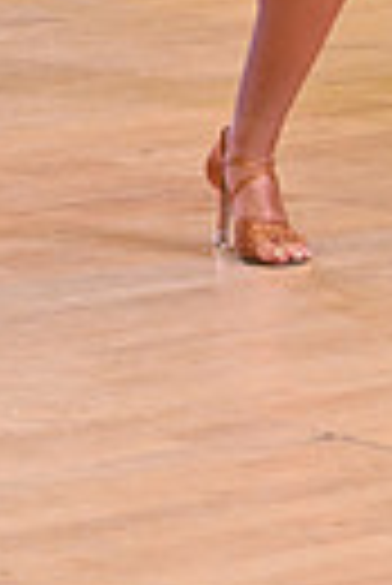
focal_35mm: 425
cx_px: 565
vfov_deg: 4.8
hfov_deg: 3.2
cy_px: -562
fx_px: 6923
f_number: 5.6
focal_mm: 95
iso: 4000
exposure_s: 1/400
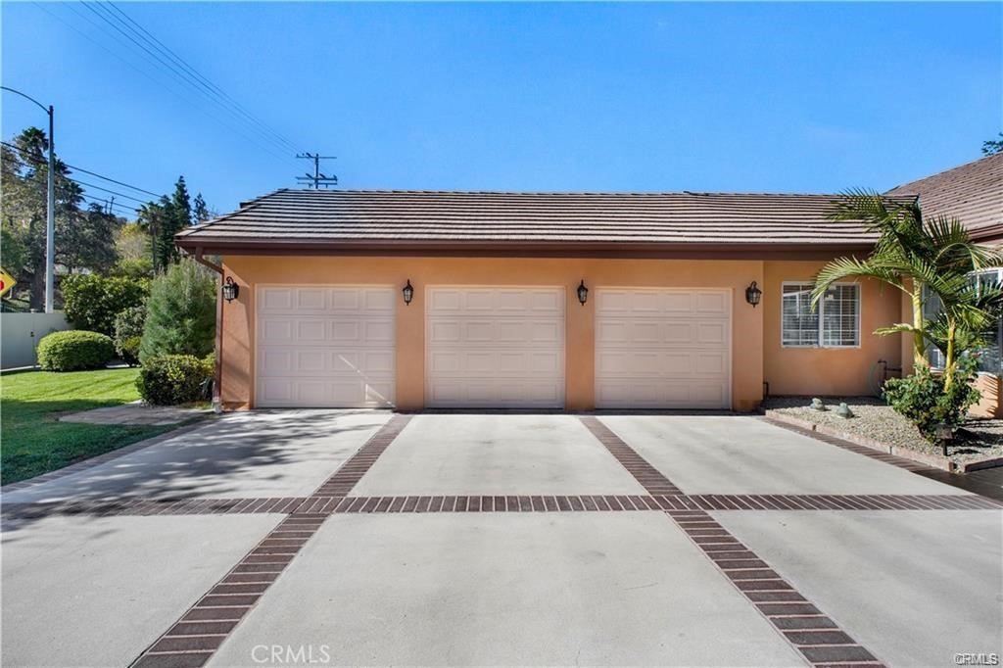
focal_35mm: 15
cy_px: 334
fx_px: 418
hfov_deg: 100.4
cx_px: 502
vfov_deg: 77.3
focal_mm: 10
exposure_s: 1/1600
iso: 500
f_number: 8
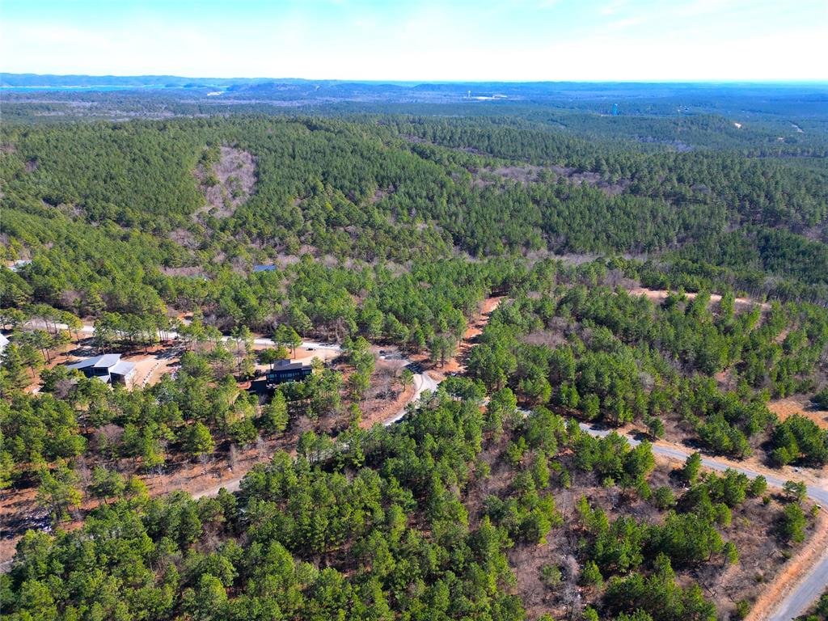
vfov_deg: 56.8
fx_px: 574
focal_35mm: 24
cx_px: 414
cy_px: 310
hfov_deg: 71.6
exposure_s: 1/1600
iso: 200
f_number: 1.7
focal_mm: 6.72
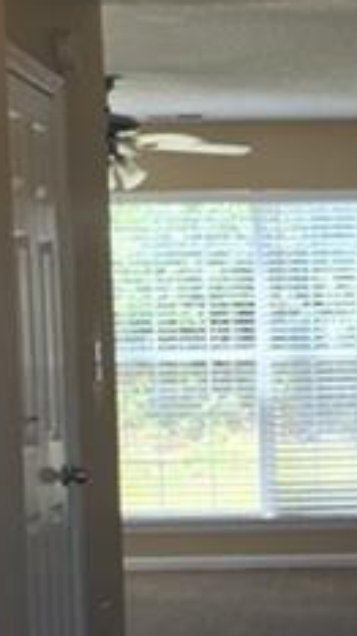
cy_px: 486
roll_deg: +1.7
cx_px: 485
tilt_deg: -3.9
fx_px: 1751
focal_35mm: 104
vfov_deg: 20.4
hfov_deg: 11.3
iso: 32
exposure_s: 1/60
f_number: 2.2
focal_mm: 4.15
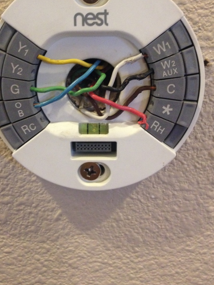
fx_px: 338
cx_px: 96
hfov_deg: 35.1
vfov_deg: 45.6
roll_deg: +0.7
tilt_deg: -13.8
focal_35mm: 41
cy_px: 120
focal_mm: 4.28
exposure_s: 1/20
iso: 320
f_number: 2.4
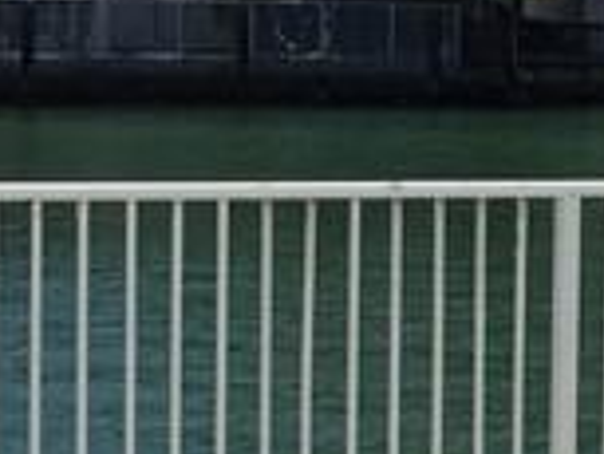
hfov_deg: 9.7
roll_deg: -3.1
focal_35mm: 194
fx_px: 3388
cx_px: 1101
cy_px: 257
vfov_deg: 7.7
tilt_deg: -3.3
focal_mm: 4.15
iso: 32
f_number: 2.2
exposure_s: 1/4950
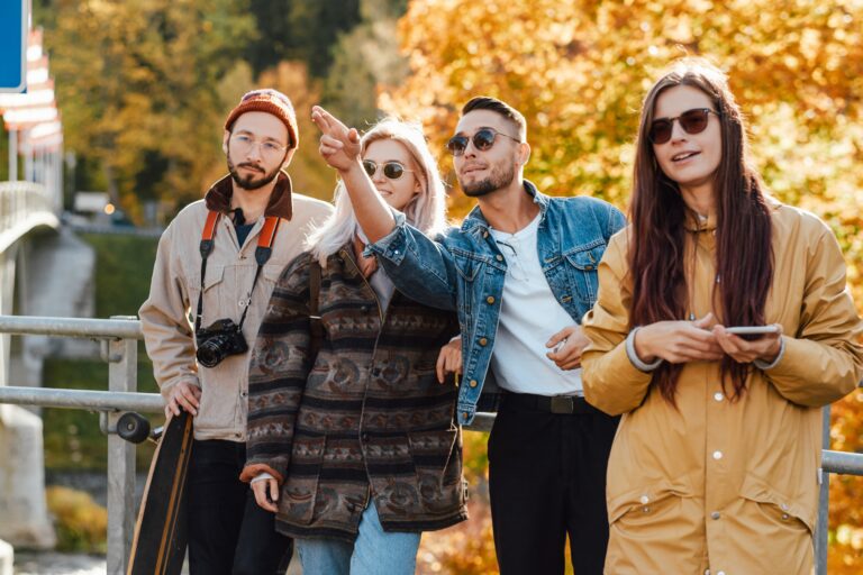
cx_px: 432
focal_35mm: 84
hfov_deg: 24.2
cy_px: 288
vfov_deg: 16.3
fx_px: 2014
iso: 200
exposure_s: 1/1000
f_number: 2.5
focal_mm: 56
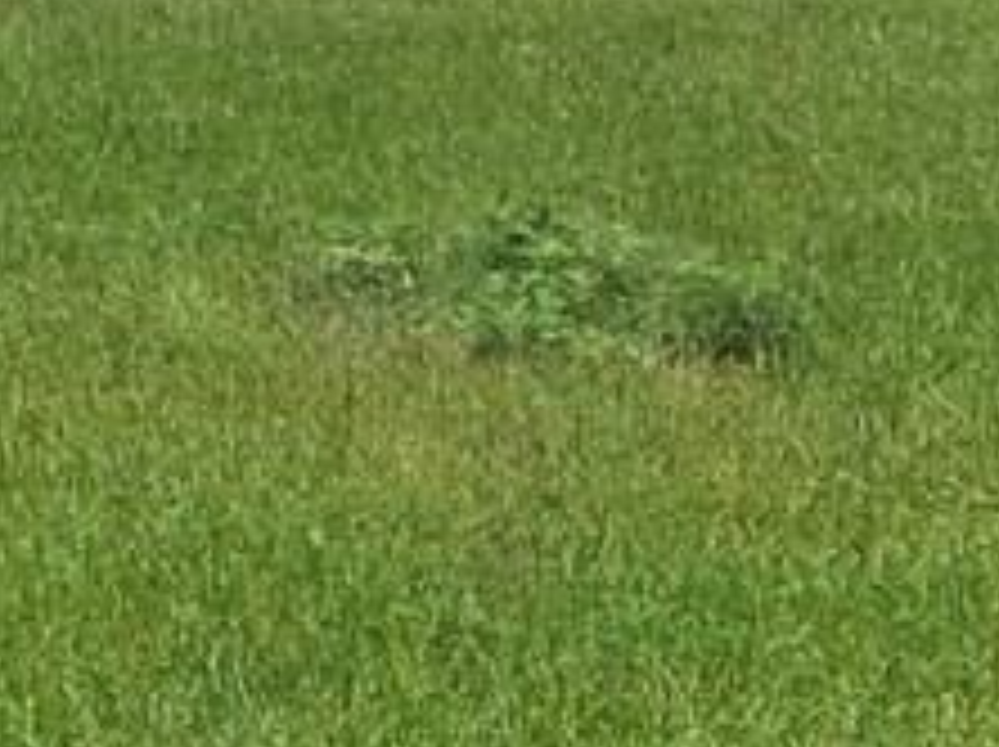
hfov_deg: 11.9
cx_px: 2187
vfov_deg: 10.3
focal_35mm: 143
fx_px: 4122
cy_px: 693
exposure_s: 1/586
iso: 25
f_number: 2.4
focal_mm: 3.3
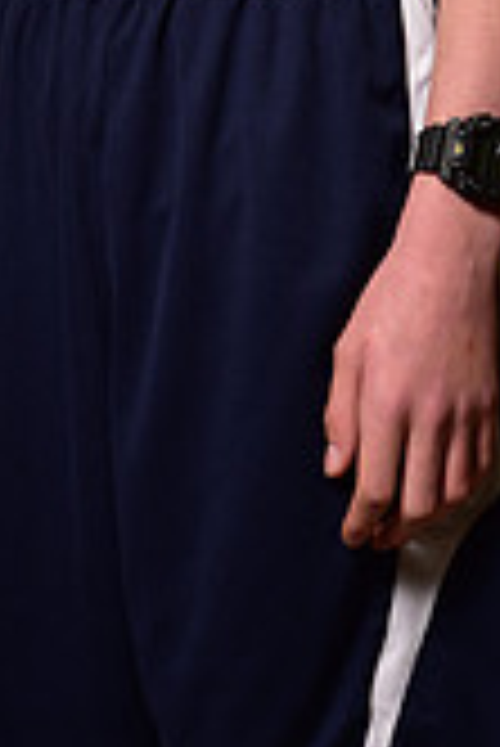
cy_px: -522
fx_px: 5072
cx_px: 128
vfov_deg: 8.2
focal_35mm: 244
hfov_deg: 5.6
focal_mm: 70
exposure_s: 1/200
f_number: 5
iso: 100
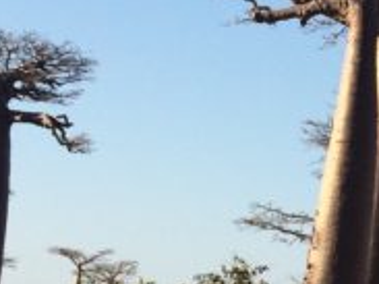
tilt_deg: +10.4
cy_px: 27
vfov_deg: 9.1
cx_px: 787
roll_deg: -1.6
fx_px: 1773
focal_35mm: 162
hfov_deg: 11.0
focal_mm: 4.15
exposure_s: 1/1642
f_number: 2.2
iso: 32
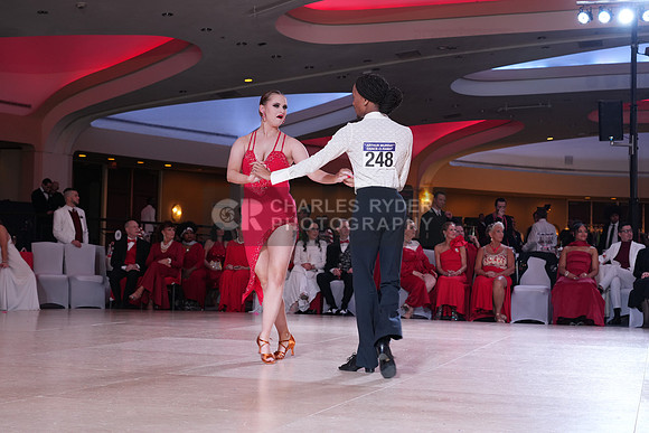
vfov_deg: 25.1
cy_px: 216
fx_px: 974
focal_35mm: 54
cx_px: 324
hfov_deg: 36.9
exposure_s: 1/200
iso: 1250
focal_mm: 54
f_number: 5
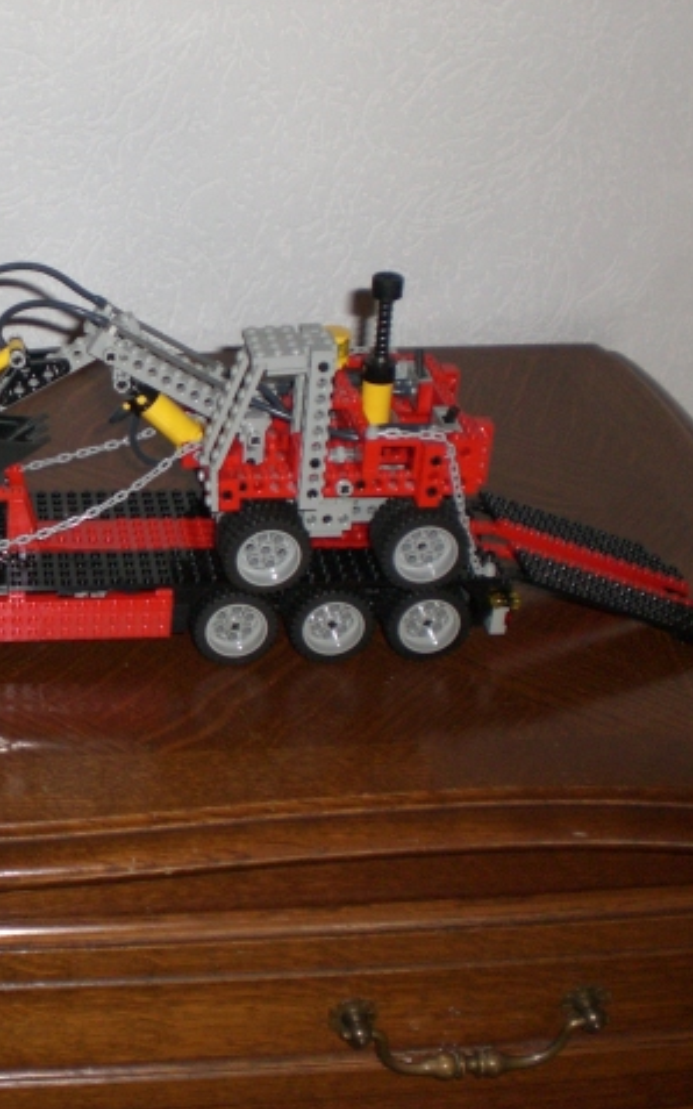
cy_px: 553
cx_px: 33
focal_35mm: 54
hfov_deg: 23.2
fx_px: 1632
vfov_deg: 37.5
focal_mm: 6.3
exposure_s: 1/60
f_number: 3.1
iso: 200
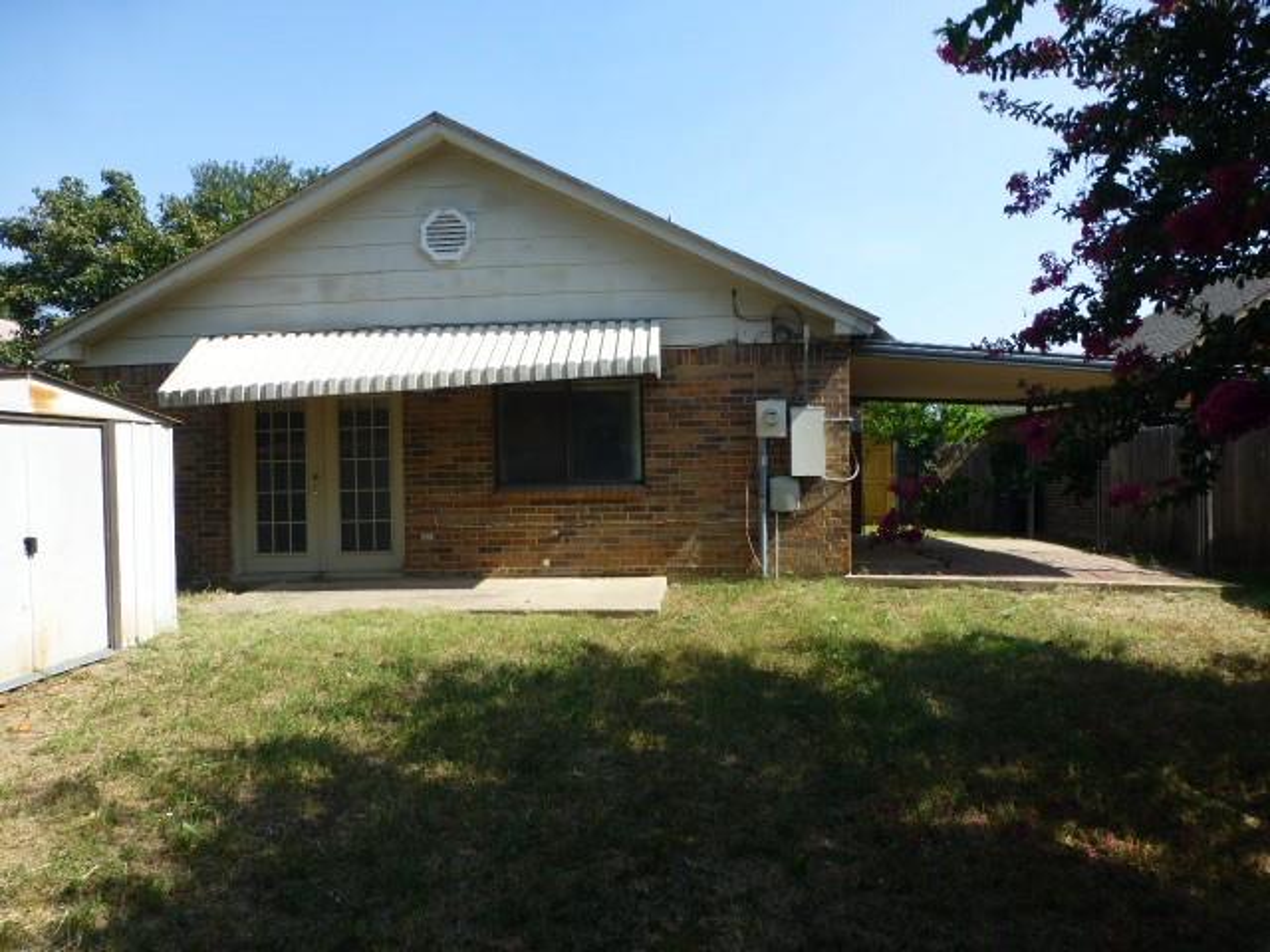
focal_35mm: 24
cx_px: 635
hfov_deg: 71.6
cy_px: 476
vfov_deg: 56.8
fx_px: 881
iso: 100
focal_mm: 4.3
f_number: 4
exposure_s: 1/500
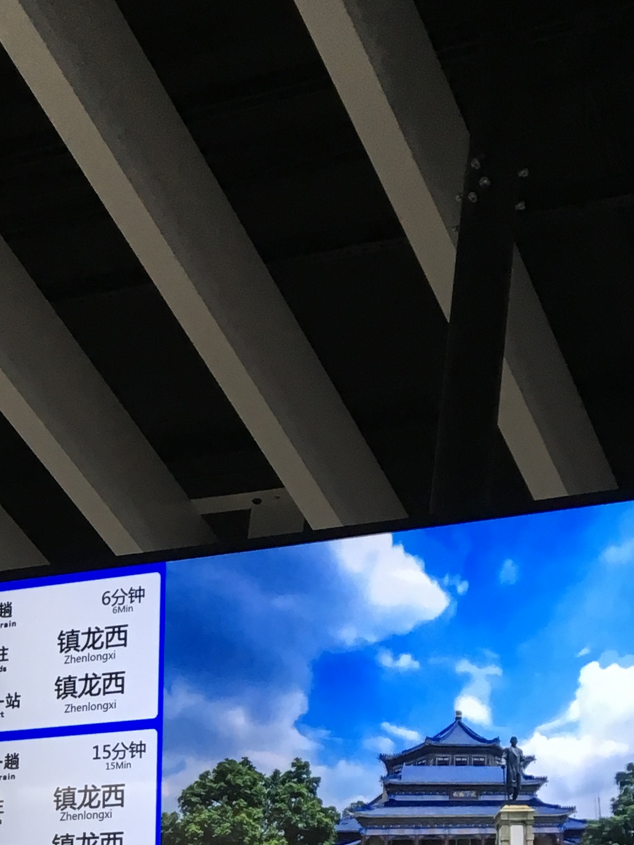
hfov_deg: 16.2
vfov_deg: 22.2
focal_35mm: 85
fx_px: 2076
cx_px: -254
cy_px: 830
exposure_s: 1/33
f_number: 2.2
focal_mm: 4.15
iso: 40
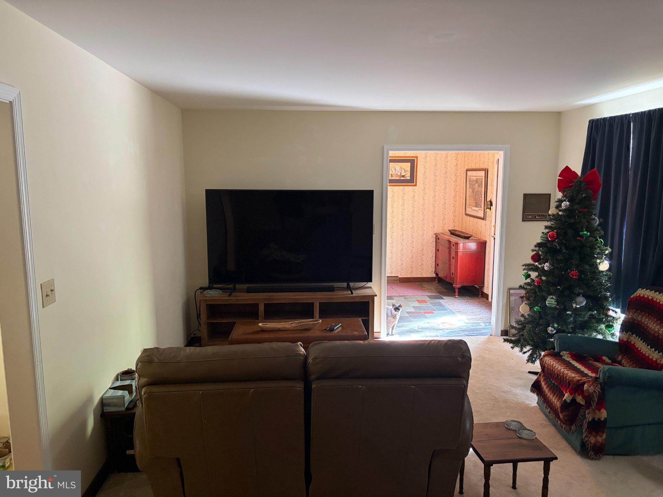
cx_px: 332
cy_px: 248
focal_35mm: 26
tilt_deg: -7.4
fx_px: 498
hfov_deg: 67.3
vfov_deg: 53.1
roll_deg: -0.2
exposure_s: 1/40
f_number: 1.6
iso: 500
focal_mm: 5.96
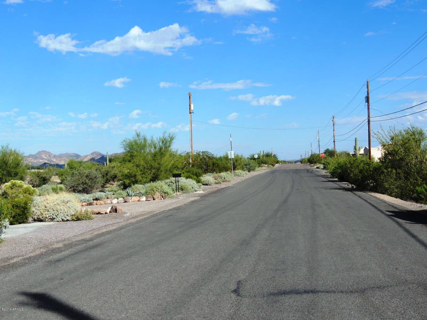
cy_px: 160
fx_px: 580
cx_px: 214
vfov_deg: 30.9
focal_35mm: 47
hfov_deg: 40.4
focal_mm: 8.3
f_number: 3.5
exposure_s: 1/1600
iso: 100
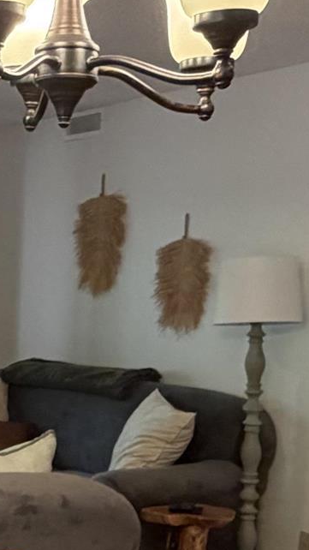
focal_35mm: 73
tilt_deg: -9.5
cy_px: 471
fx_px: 1064
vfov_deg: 28.1
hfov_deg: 15.8
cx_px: -80
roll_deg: -0.5
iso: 320
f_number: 2.2
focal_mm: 2.22
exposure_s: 1/60
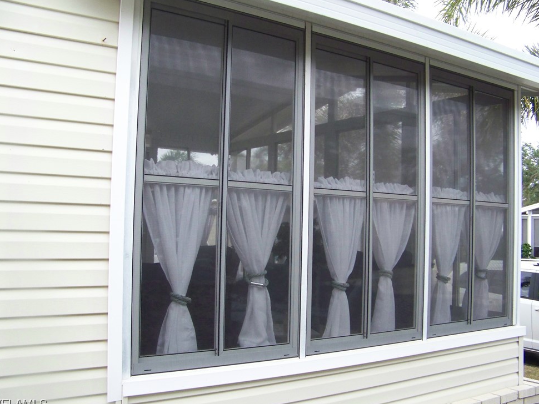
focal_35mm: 38
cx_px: 263
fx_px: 592
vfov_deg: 37.7
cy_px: 203
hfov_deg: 49.0
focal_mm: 5.85
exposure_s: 1/640
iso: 200
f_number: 2.8
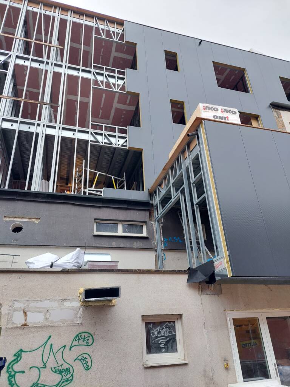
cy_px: 194
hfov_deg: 56.8
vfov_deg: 71.6
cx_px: 145
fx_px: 268
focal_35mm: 24
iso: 80
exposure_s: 1/100
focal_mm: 5.23
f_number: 1.8
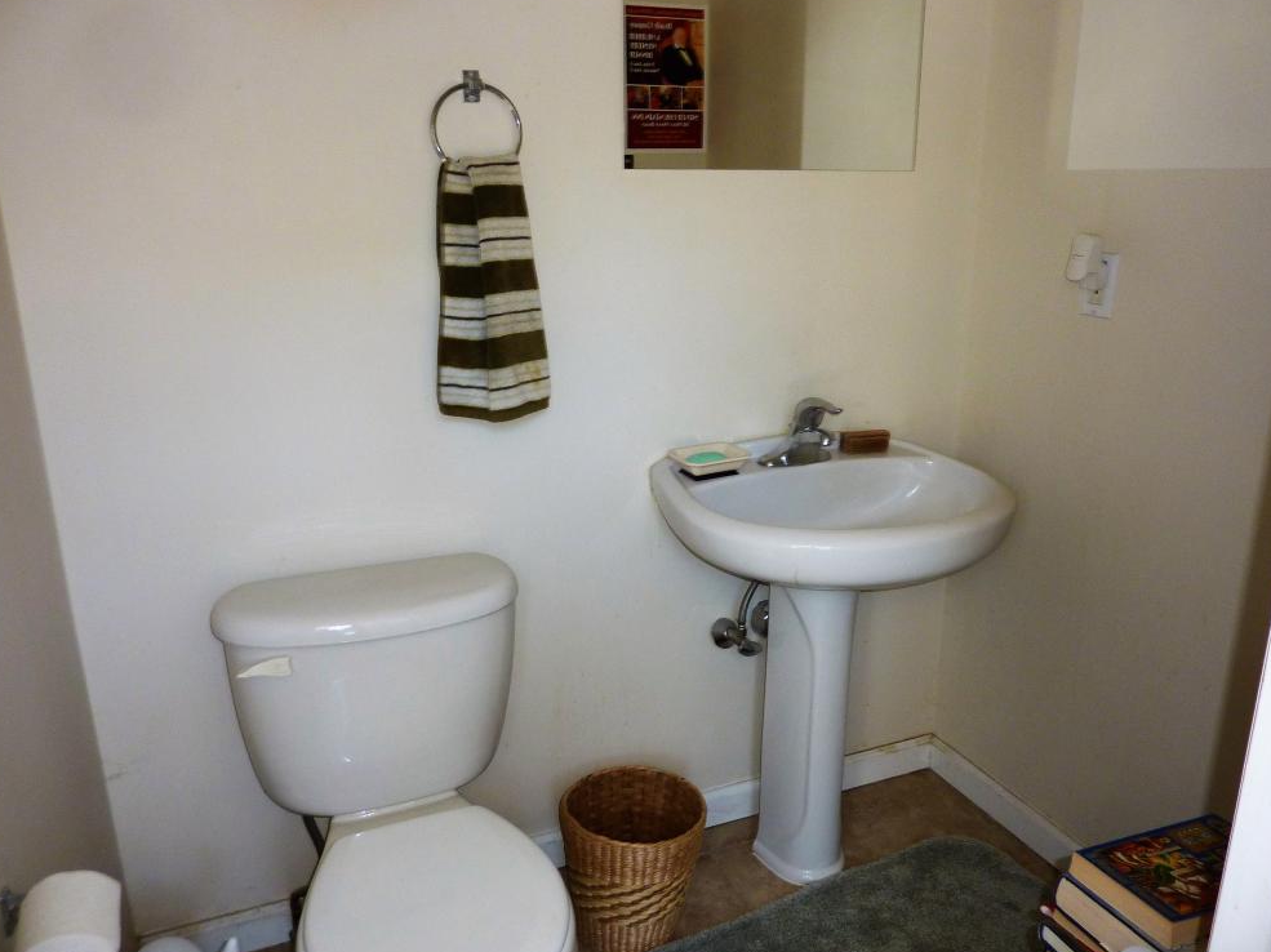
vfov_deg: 53.0
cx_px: 644
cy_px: 476
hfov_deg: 67.3
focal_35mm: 26
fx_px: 954
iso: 100
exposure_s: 1/30
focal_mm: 4.1
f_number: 3.3
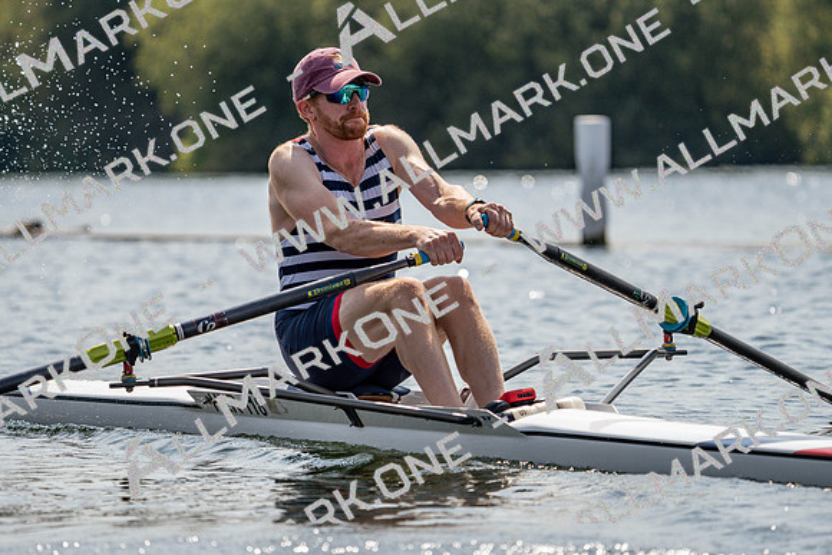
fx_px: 6519
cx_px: 416
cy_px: 278
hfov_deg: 7.3
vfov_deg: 4.9
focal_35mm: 282
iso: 160
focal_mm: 282
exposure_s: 1/1600
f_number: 5.6
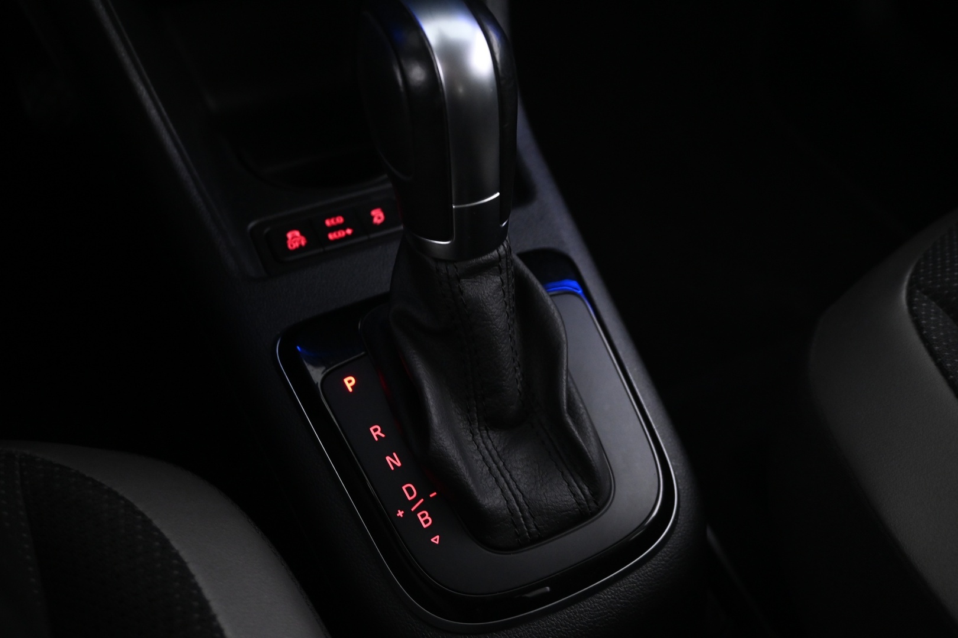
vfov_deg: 43.6
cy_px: 319
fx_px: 798
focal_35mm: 30
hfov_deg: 61.9
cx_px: 479
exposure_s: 1/8
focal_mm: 20
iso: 1600
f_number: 3.8
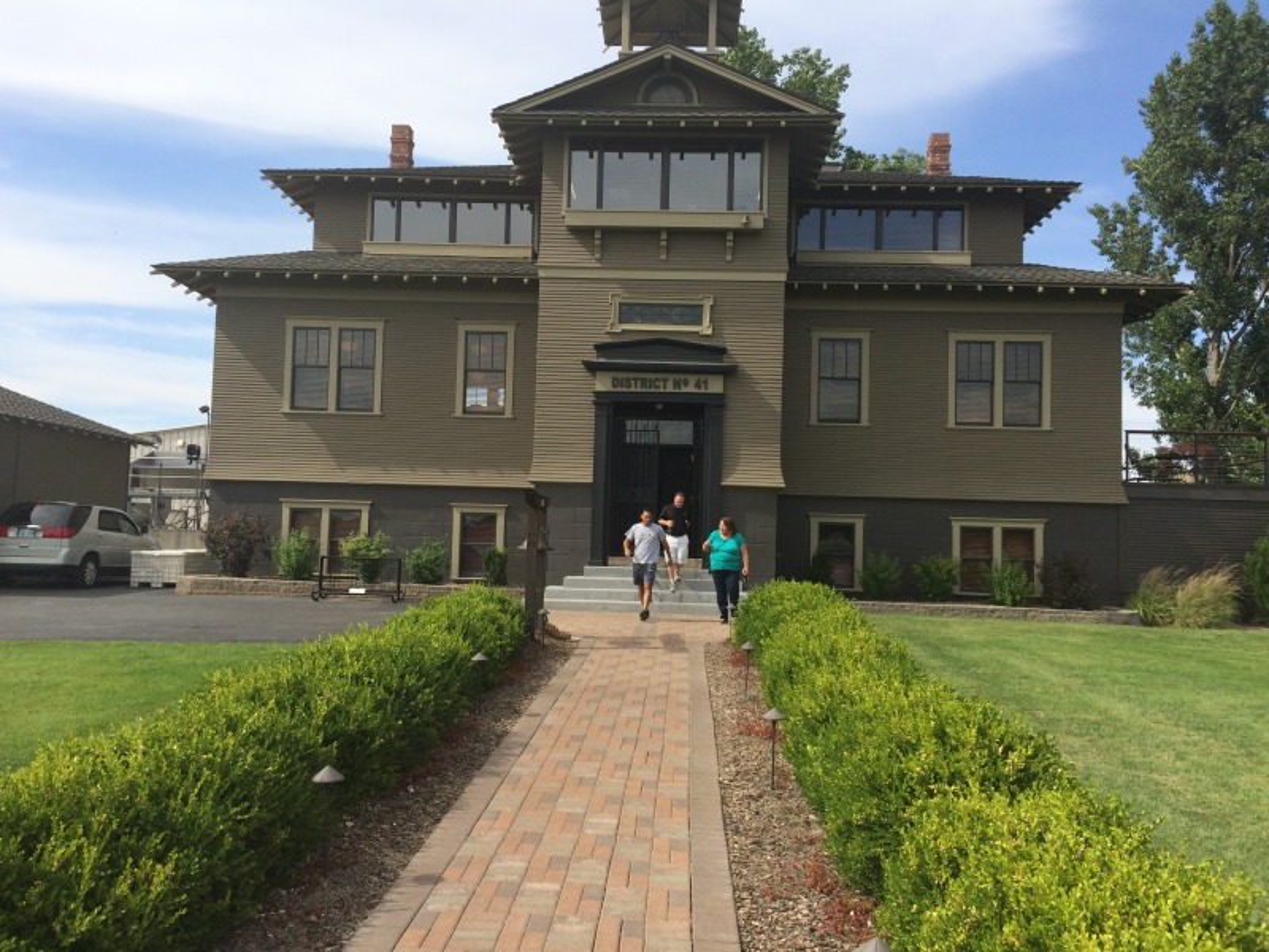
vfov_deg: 48.2
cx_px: 634
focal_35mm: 29
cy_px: 476
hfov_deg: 61.7
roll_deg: -1.2
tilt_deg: +2.0
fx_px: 1063
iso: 32
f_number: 2.2
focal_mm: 4.15
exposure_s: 1/1520
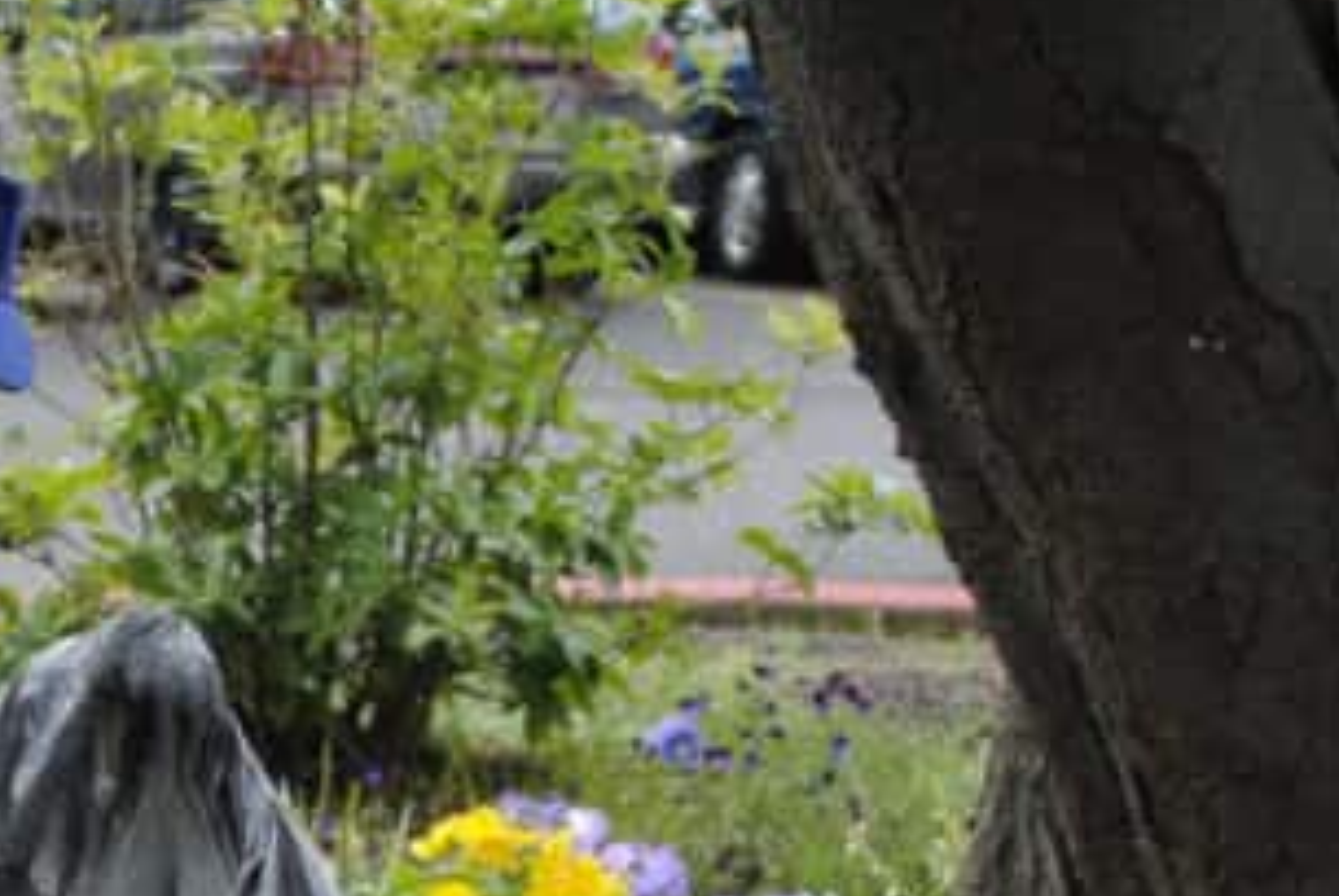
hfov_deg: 15.1
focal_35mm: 131
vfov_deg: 10.3
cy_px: 1153
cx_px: -250
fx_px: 4877
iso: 140
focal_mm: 26
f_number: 5.6
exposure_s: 1/125
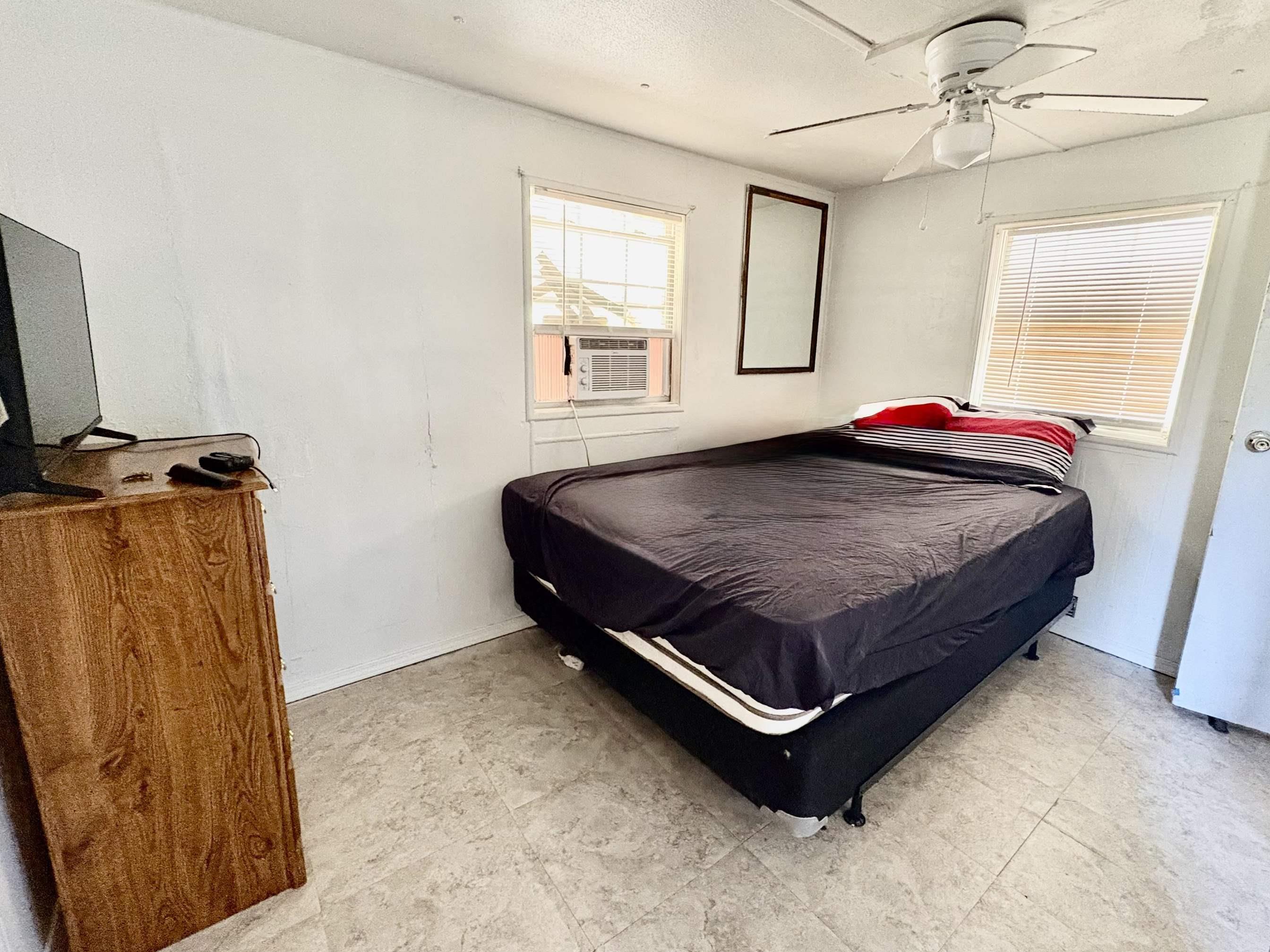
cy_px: 459
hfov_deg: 94.4
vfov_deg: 78.1
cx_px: 665
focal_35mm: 16
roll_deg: -2.2
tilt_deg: -11.4
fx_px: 587
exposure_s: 1/56
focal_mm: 2.22
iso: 1000
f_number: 2.2
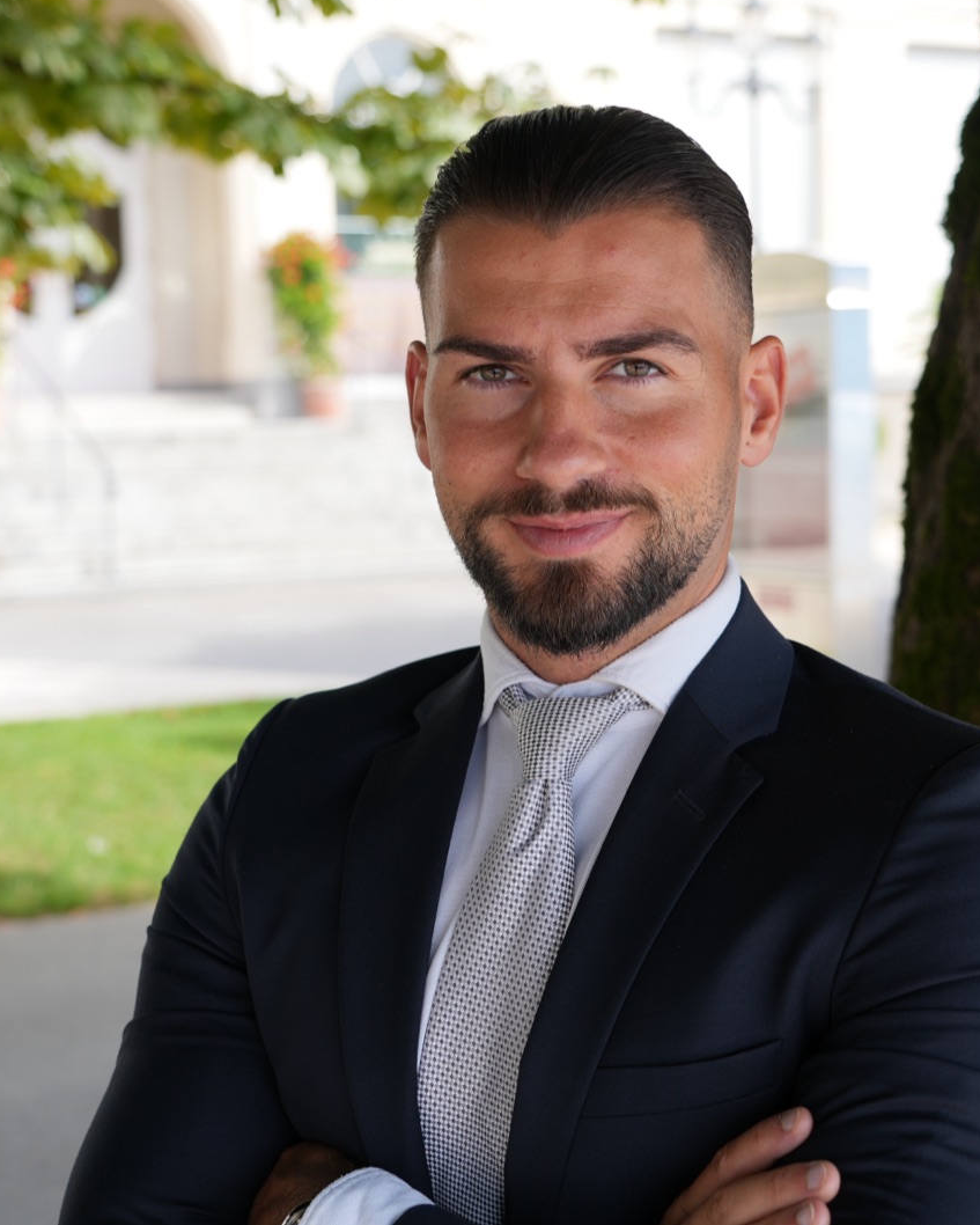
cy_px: 609
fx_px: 2211
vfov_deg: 31.0
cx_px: 523
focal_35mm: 61
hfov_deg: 25.0
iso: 100
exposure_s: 1/125
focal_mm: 43
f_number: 4.5
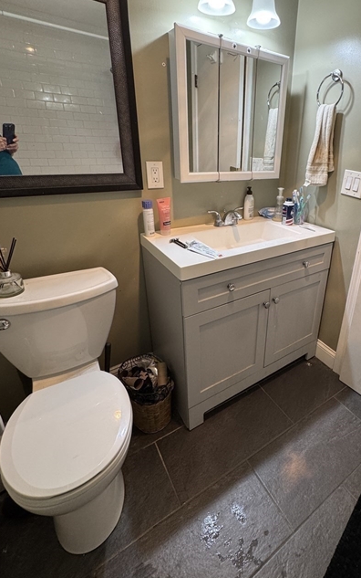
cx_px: 249
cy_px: 252
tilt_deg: -20.5
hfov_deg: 62.9
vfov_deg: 90.6
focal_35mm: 18
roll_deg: -1.5
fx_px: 283
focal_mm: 2.22
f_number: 2.2
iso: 160
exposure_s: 1/120
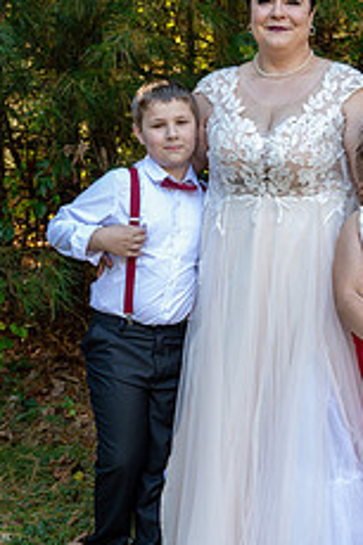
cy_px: 254
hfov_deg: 16.1
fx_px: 1272
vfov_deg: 24.2
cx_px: 310
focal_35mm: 84
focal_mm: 43
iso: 900
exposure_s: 1/200
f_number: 4.5
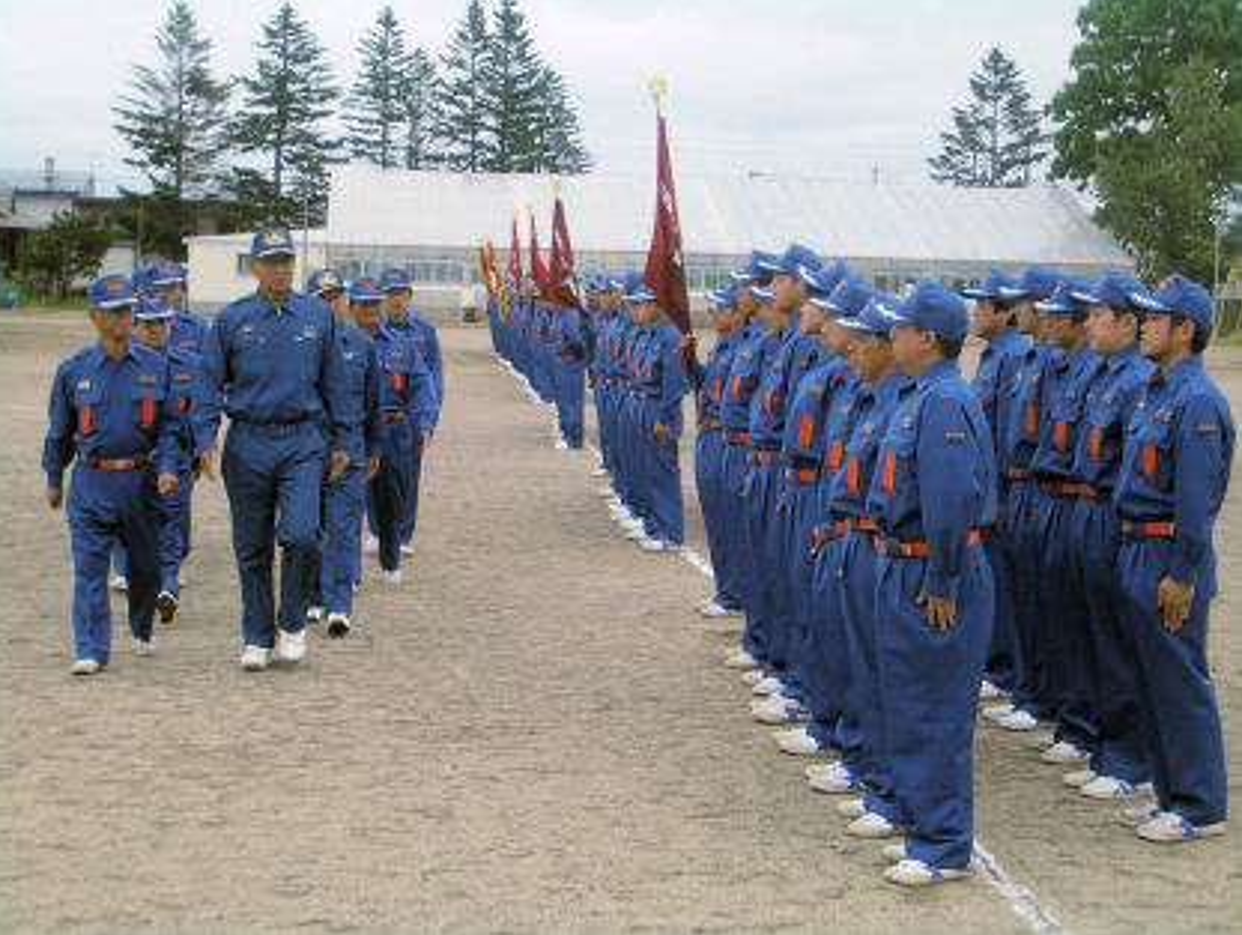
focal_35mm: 75
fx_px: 2694
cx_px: 618
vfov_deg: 19.7
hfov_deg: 26.0
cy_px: 468
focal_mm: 12.2
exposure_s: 1/400
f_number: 3.9
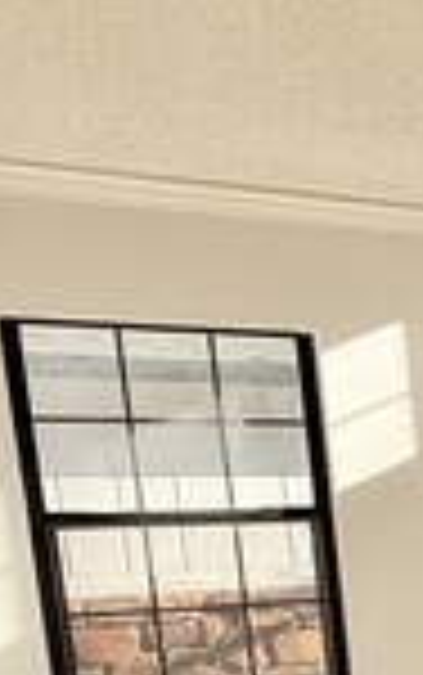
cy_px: 688
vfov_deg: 28.9
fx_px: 1215
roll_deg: +1.4
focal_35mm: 66
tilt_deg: -9.2
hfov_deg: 14.2
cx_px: 988
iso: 50
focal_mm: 2.22
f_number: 2.2
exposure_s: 1/638
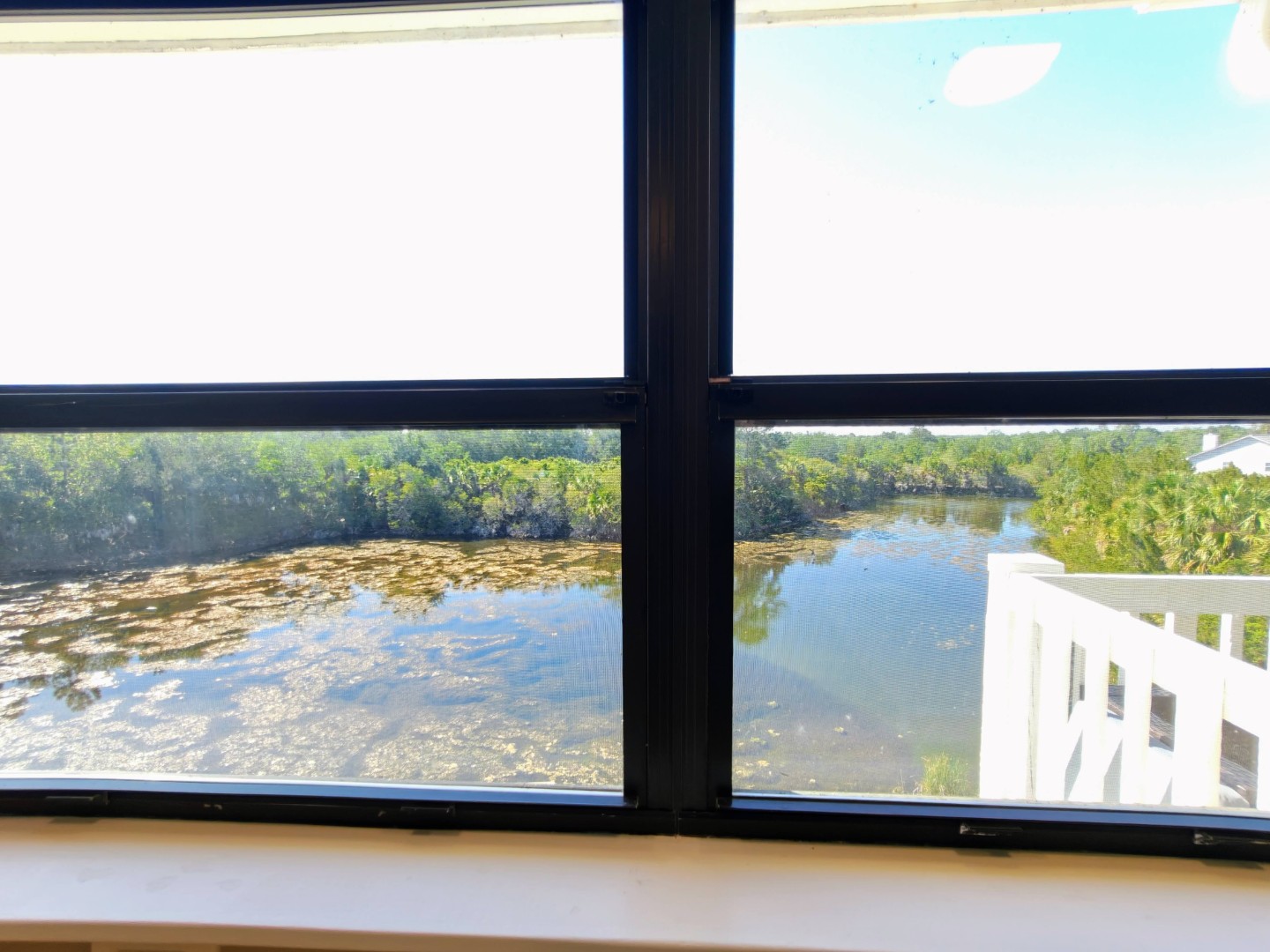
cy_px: 476
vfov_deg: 78.1
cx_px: 635
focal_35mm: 16
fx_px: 587
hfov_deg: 94.5
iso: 50
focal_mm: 2.31
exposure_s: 1/199
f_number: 2
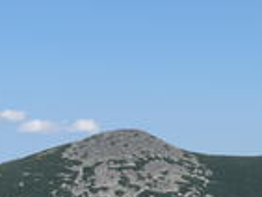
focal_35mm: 191
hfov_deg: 10.2
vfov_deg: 7.8
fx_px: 1447
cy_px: 153
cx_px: 284
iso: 100
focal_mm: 35
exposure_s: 1/320
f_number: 8
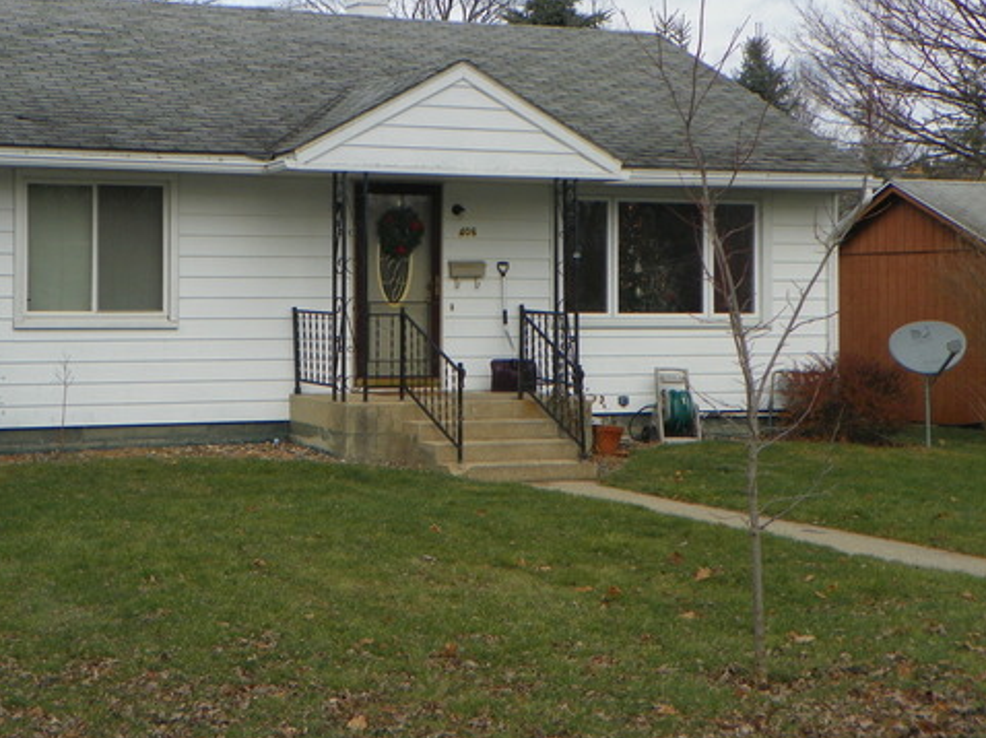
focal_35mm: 67
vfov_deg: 21.8
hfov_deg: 28.8
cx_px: 344
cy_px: 256
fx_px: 1907
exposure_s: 1/320
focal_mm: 8.9
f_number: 4
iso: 64
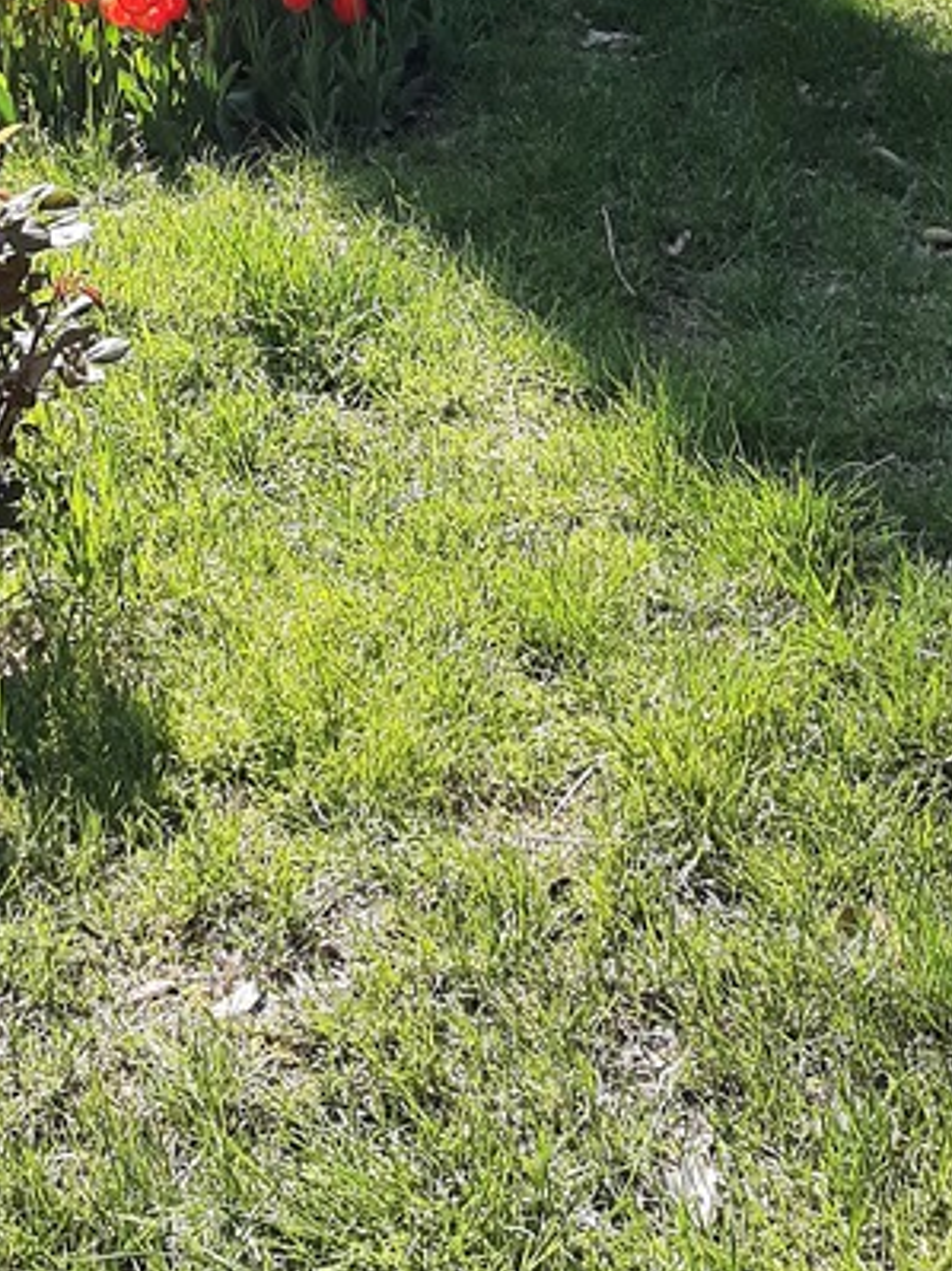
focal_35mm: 60
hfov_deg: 24.3
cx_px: 312
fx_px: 2201
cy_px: -166
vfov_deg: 28.8
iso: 40
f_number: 1.7
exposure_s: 1/1015
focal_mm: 3.93
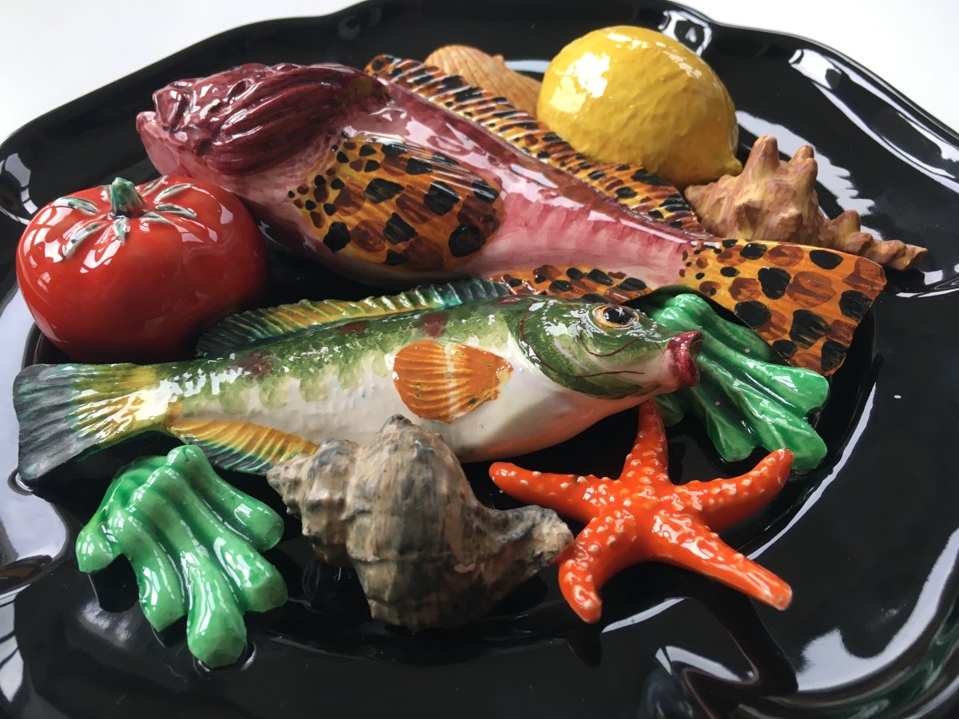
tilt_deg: -45.2
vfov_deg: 48.2
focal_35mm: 29
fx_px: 803
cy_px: 360
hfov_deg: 61.7
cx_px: 480
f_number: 2.2
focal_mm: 4.15
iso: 25
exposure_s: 1/33
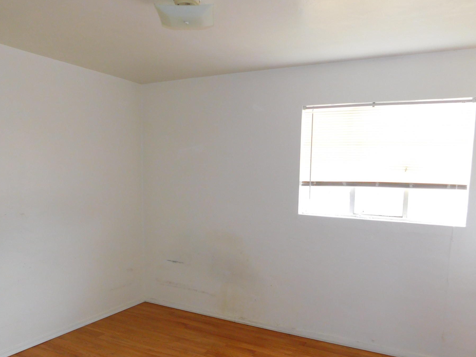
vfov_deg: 47.8
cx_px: 246
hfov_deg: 61.7
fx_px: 399
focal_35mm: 29
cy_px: 223
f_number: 3
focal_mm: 4
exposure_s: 1/30
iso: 180
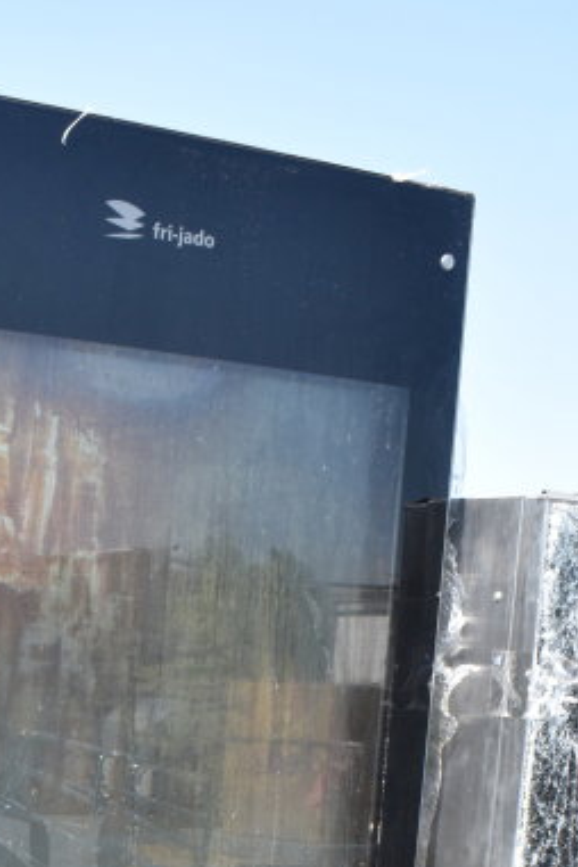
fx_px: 1734
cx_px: -100
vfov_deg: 25.6
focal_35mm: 72
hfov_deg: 18.1
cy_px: 996
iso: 200
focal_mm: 20
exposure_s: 1/200
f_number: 7.1
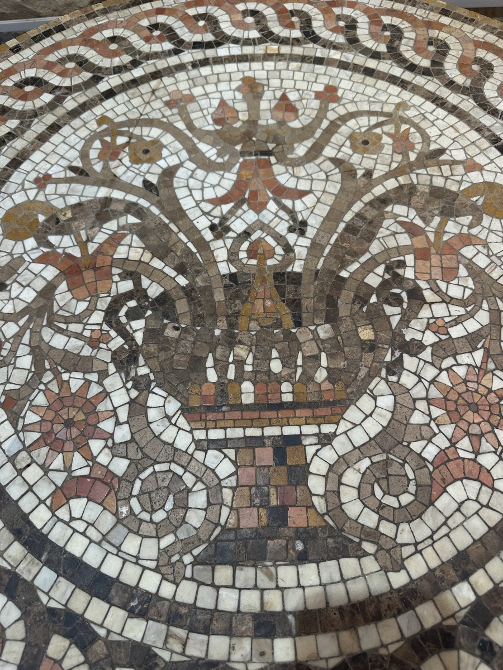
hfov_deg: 56.8
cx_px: 252
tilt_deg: -66.4
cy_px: 335
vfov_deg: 71.6
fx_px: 465
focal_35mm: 24
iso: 100
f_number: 1.78
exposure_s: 1/100
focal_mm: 6.86
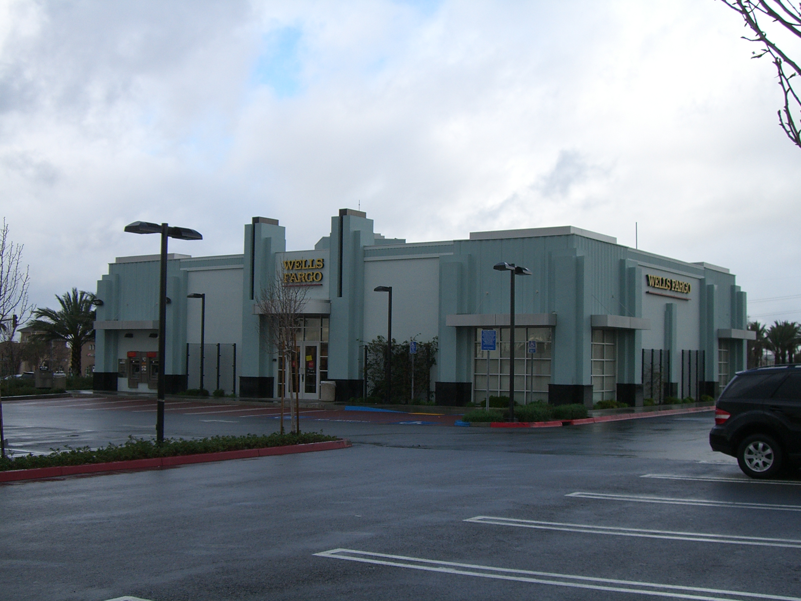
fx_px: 1088
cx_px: 400
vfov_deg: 30.9
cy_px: 300
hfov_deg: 40.4
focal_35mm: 47
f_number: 4.8
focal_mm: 7.6
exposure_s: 1/250
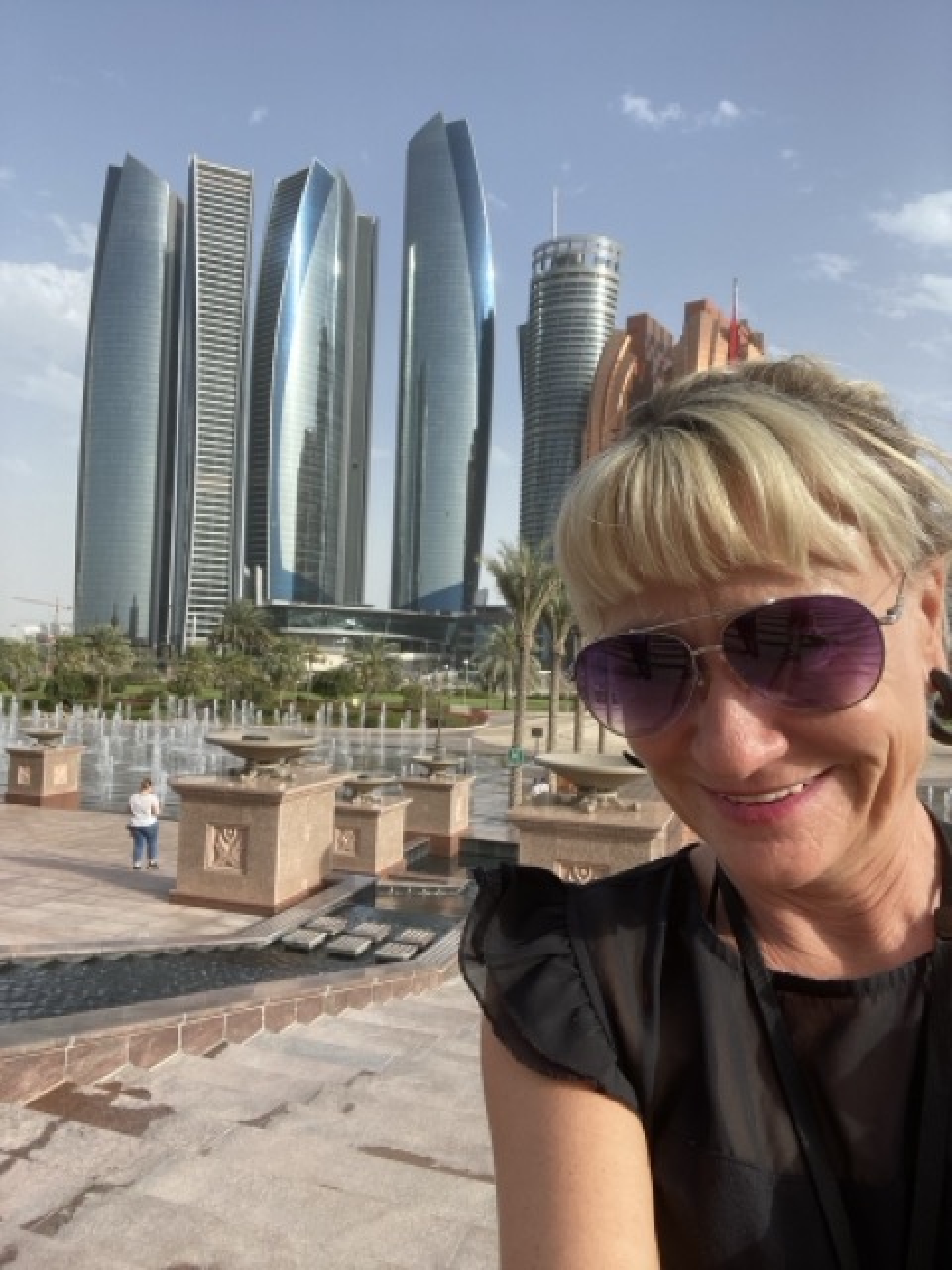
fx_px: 843
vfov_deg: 73.9
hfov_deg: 58.9
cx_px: 476
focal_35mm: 23
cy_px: 635
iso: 25
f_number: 2.2
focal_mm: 2.71
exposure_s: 1/478
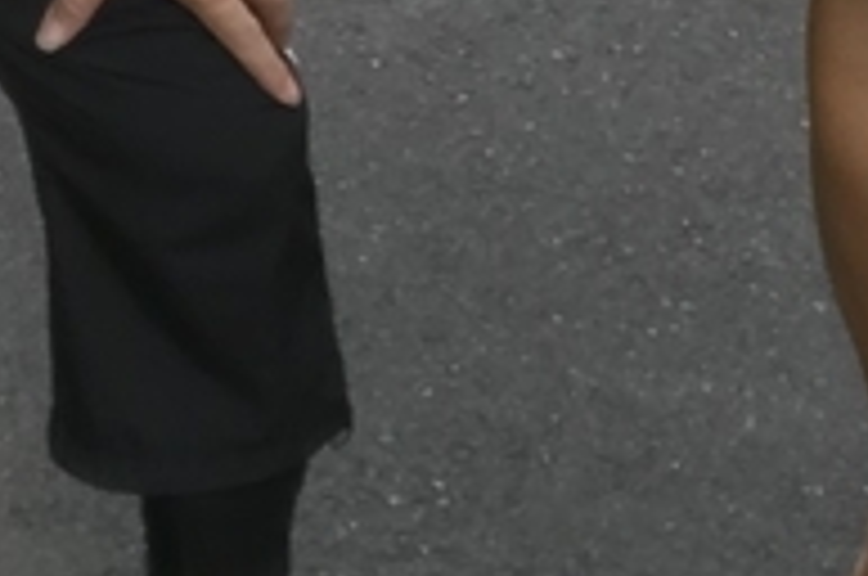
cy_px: -911
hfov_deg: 11.6
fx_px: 4261
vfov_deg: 7.2
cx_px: 342
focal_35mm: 177
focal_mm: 2.87
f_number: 2.2
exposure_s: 1/40
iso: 25
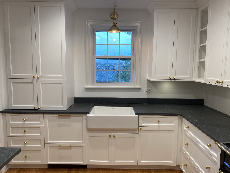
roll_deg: -0.5
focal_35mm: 26
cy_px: 86
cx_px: 115
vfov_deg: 53.1
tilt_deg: -6.3
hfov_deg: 67.3
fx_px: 173
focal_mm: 4.25
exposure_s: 1/60
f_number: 1.8
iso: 80
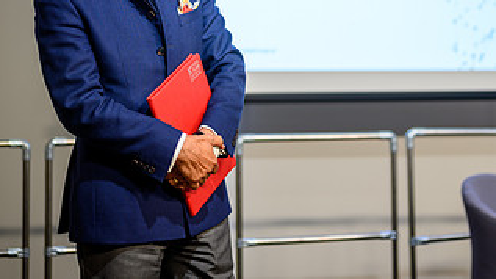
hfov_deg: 22.2
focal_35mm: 96
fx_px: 1262
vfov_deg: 12.4
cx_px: 271
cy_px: -23
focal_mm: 50
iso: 100
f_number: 2
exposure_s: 1/100
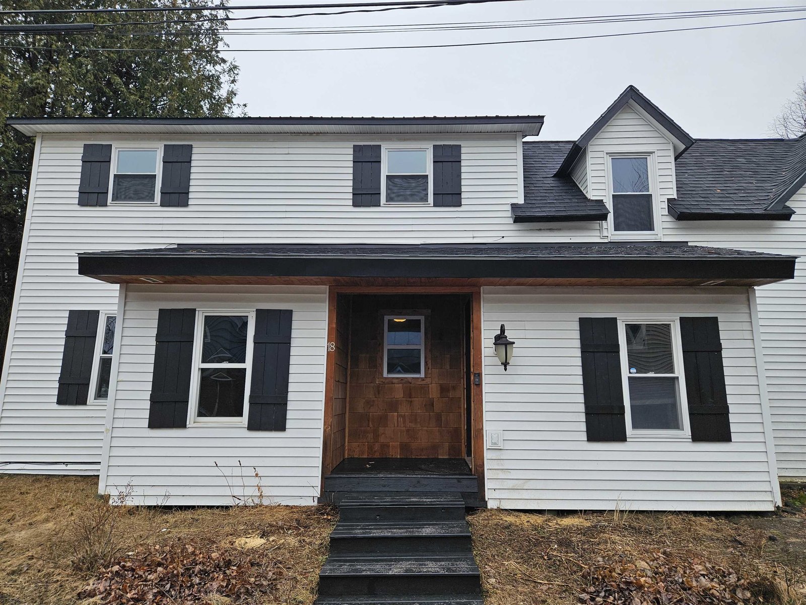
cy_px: 302
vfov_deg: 58.9
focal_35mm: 23
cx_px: 403
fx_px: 536
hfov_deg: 73.9
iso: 64
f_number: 1.8
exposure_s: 1/2000
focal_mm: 5.4
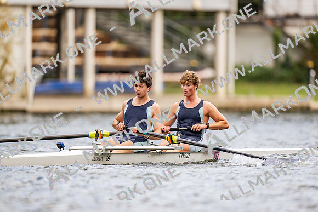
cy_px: 106
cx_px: 159
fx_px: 5304
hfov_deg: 3.4
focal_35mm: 600
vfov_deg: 2.3
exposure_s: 1/2500
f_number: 4
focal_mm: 600
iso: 560
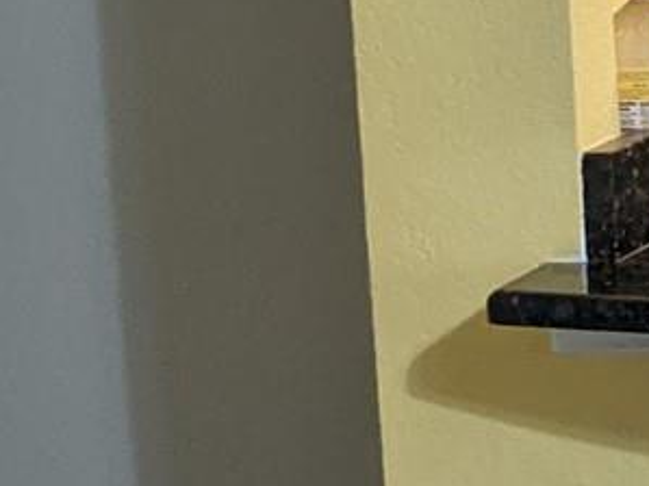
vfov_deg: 8.0
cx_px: 1858
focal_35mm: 185
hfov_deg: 9.0
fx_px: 3467
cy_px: 91
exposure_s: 1/24
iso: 223
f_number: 1.73
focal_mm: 4.38
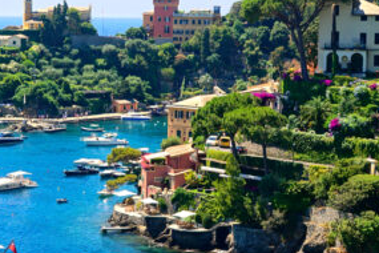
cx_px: 98
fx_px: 1105
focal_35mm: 105
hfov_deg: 19.3
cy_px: 130
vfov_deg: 13.0
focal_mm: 26
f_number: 8
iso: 100
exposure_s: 1/200
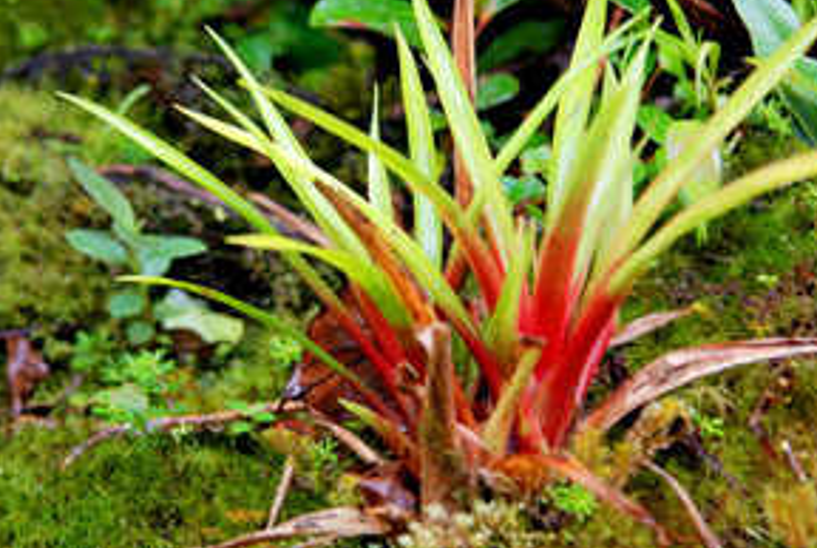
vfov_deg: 11.8
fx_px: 2659
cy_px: 223
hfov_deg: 17.4
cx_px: 318
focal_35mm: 117
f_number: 2.8
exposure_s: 1/30
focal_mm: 50
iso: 400
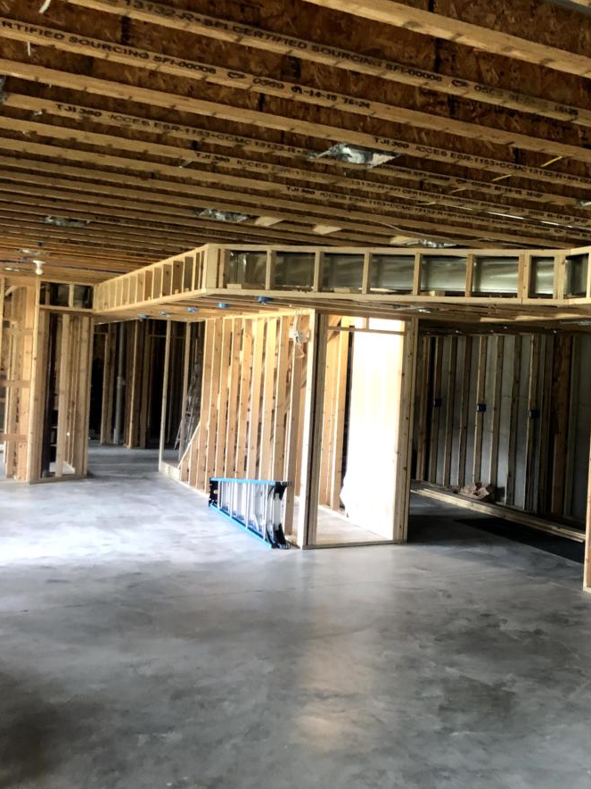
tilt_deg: +1.8
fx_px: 865
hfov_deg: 37.0
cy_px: 389
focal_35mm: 38
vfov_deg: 49.0
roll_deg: -2.0
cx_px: 430
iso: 100
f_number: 1.8
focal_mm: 4
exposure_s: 1/15
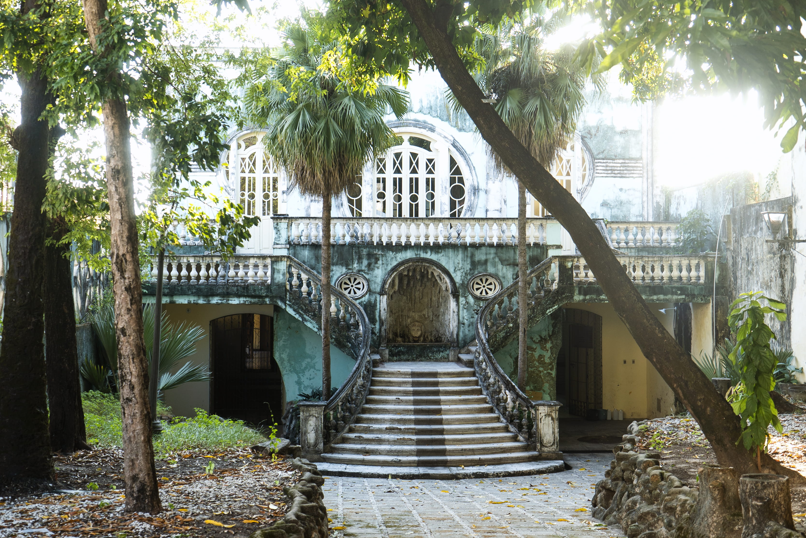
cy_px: 214
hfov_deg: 41.9
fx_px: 1053
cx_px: 403
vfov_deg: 28.6
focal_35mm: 47
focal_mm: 38
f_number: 4
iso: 100
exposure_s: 1/60
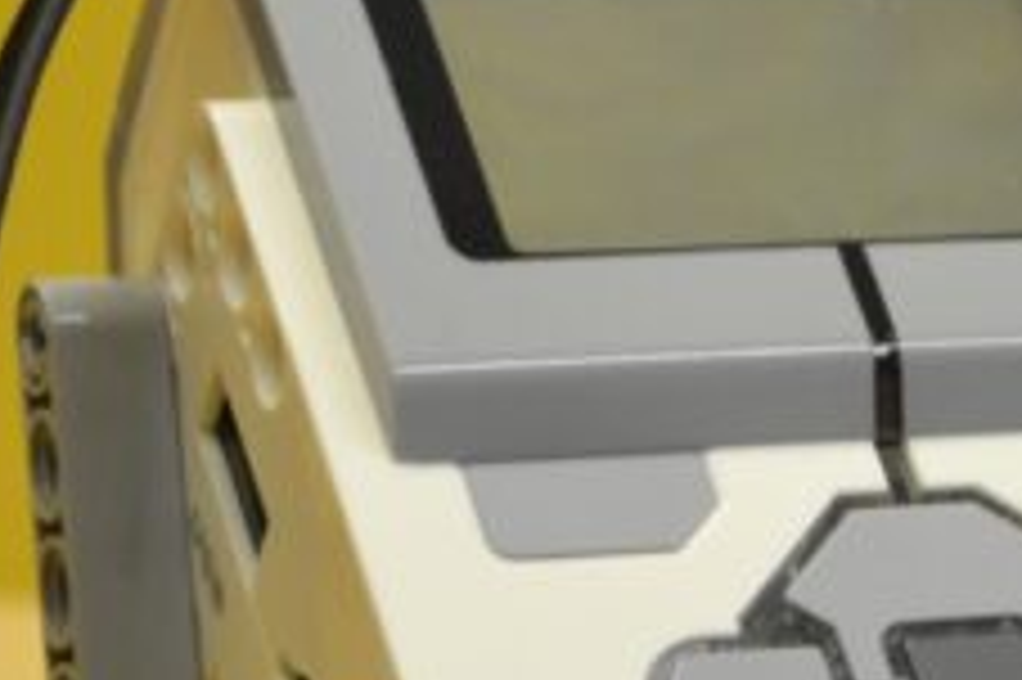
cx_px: 1414
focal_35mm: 298
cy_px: 975
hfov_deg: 6.8
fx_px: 8453
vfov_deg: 4.6
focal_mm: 44
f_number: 5.3
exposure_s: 1/25
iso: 400
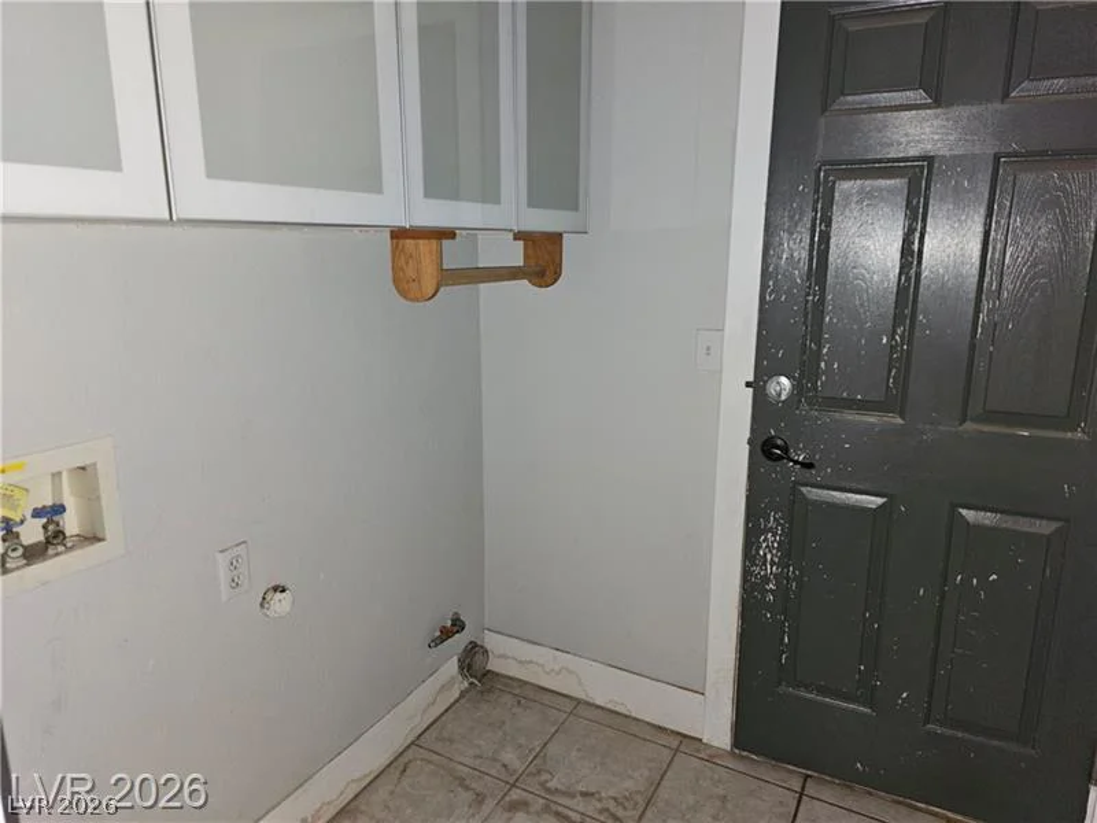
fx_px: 729
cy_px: 412
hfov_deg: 73.9
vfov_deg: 58.9
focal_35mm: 23
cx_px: 548
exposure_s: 1/17.8
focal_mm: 6.3
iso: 125
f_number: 1.7
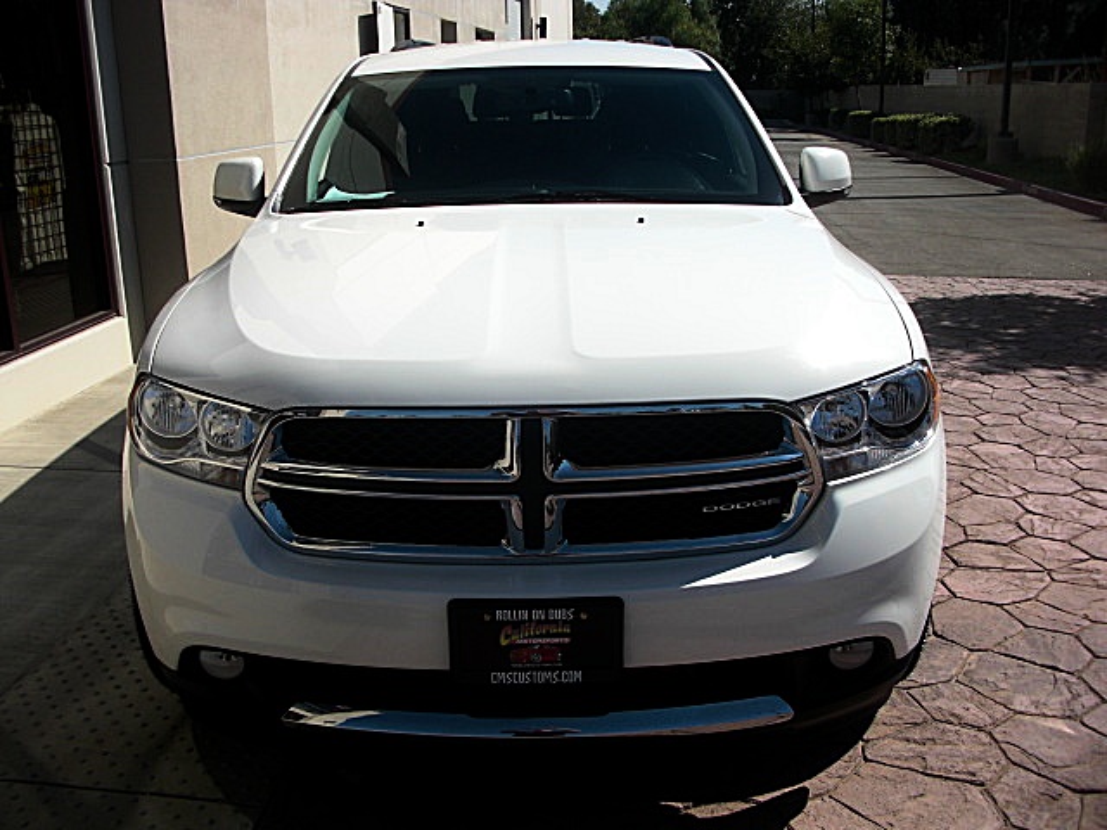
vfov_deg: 39.7
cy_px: 415
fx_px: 1151
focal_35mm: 36
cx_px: 554
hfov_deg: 51.4
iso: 50
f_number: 7.9
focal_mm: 6.3
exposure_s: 1/200
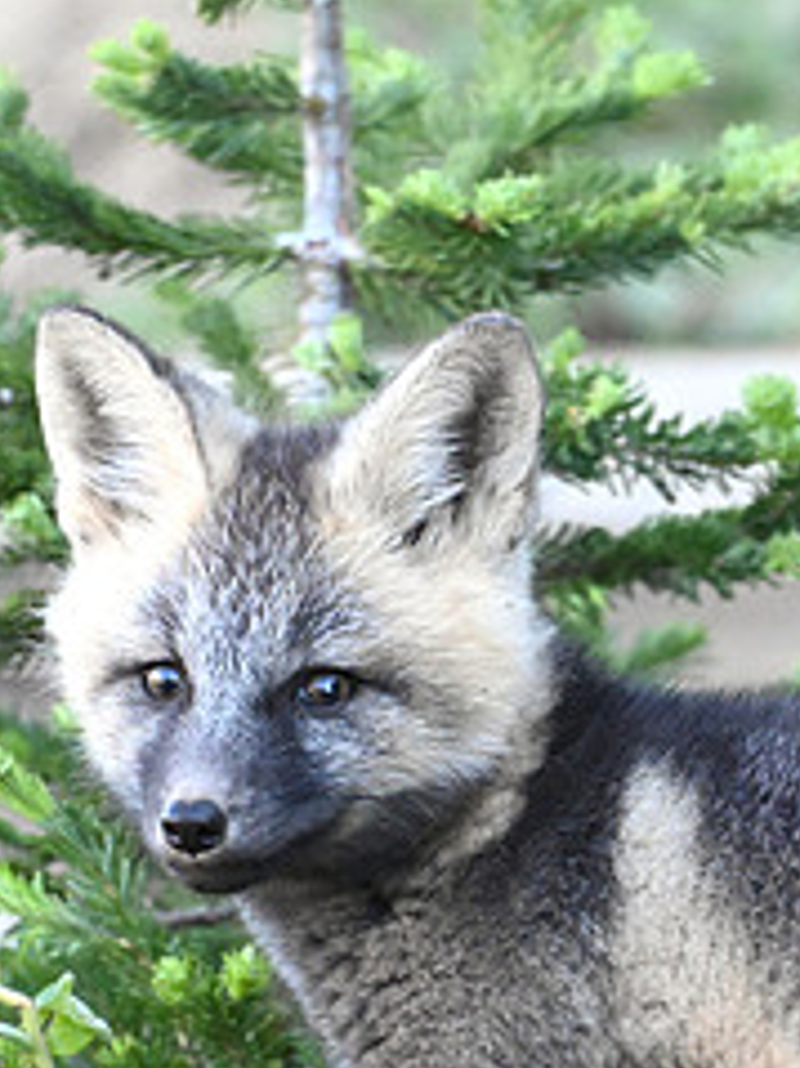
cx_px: 804
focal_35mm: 2805
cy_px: 807
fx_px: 86511
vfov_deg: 0.7
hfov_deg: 0.5
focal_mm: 1200
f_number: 13
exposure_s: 1/160
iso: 6400
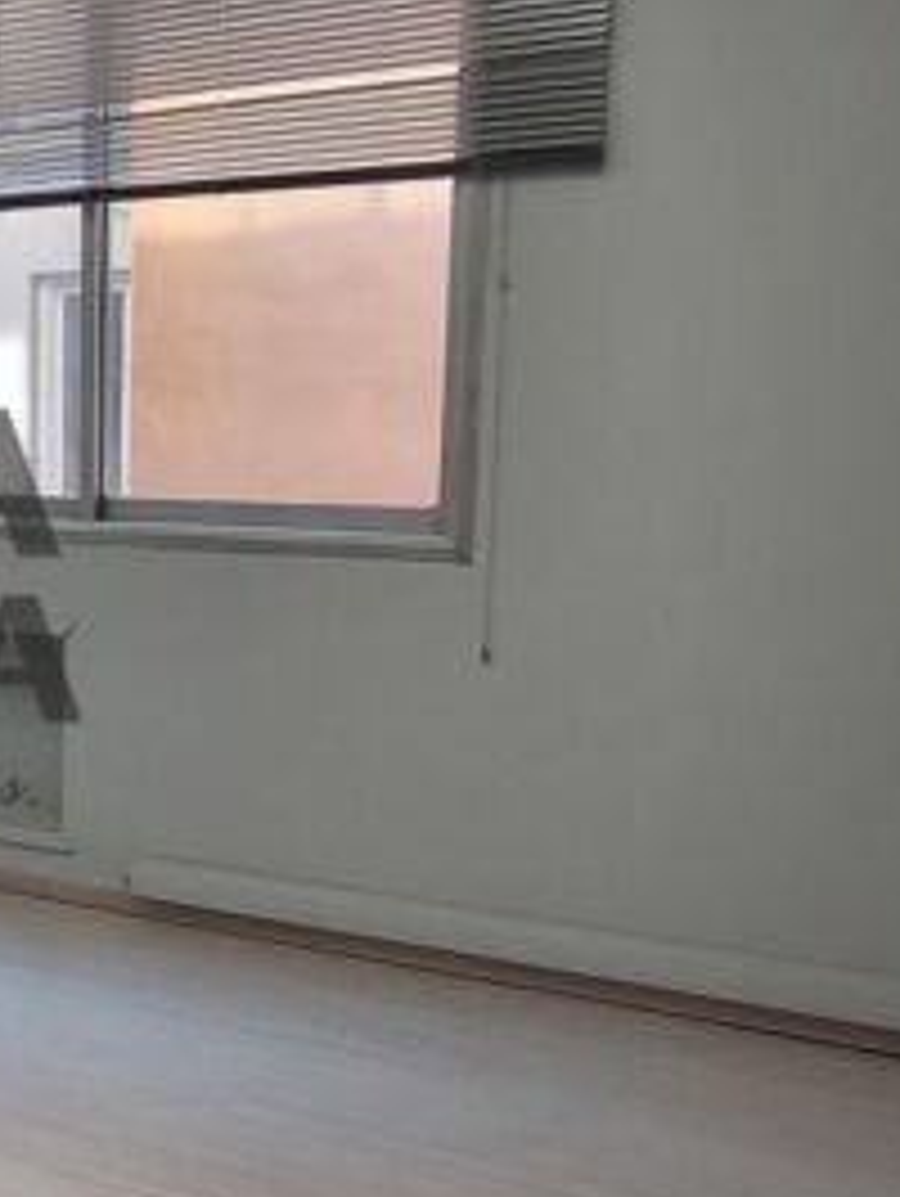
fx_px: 1731
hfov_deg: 23.8
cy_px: 608
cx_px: -410
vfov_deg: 38.2
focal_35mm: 50
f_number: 2.2
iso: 64
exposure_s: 1/50
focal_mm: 1.74
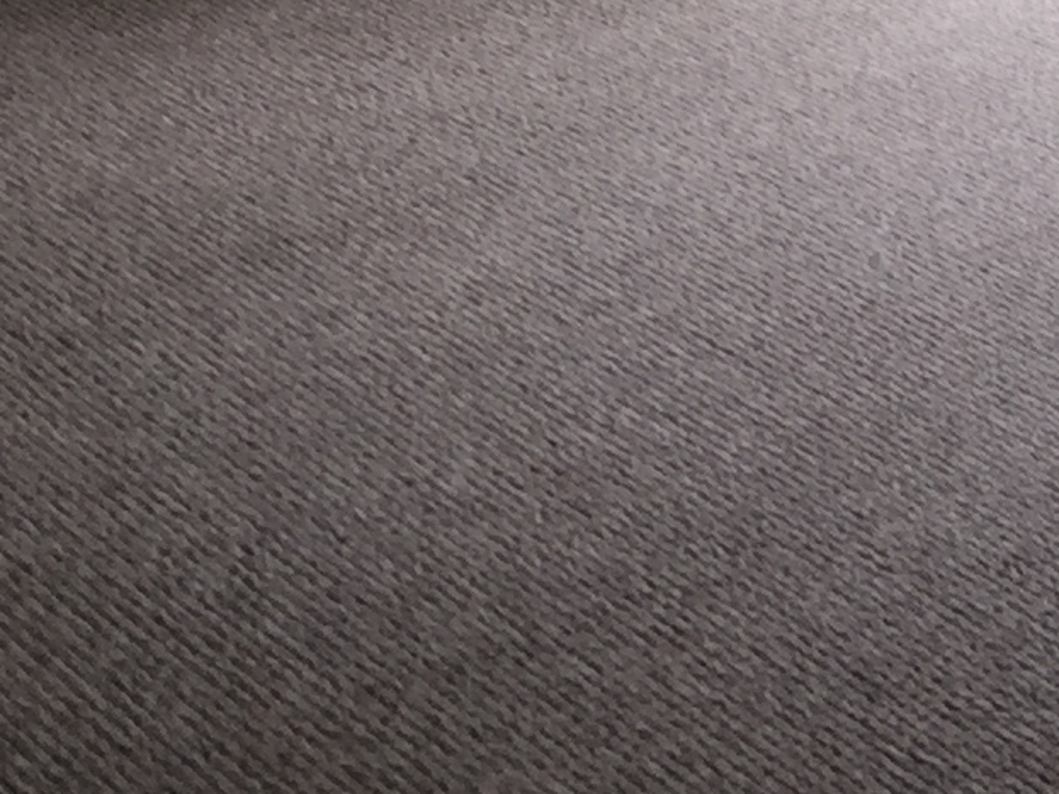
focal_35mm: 152
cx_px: 1819
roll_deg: -3.0
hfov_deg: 12.1
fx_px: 4649
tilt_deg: -11.9
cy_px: -66
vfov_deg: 9.7
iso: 32
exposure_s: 1/40
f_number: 2.2
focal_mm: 4.15
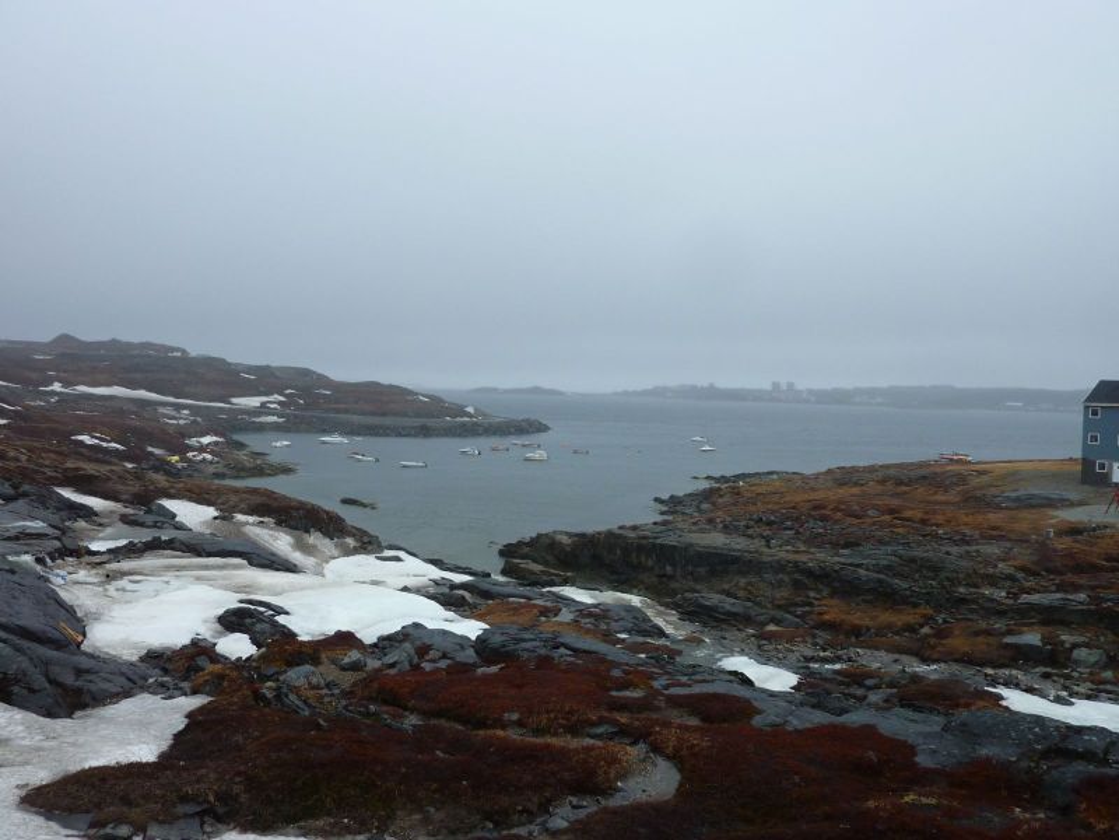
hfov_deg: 69.4
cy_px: 420
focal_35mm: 25
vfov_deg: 54.9
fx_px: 808
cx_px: 560
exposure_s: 1/400
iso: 80
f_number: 4
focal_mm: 4.1
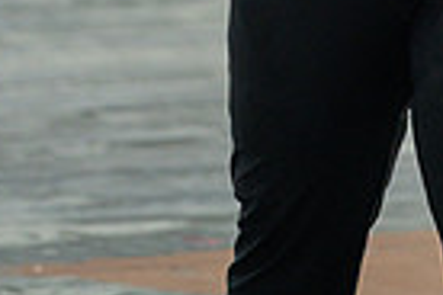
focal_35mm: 651
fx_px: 8010
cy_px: -407
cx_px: 331
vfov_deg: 2.1
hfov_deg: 3.2
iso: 2500
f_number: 4
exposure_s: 1/500
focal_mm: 200
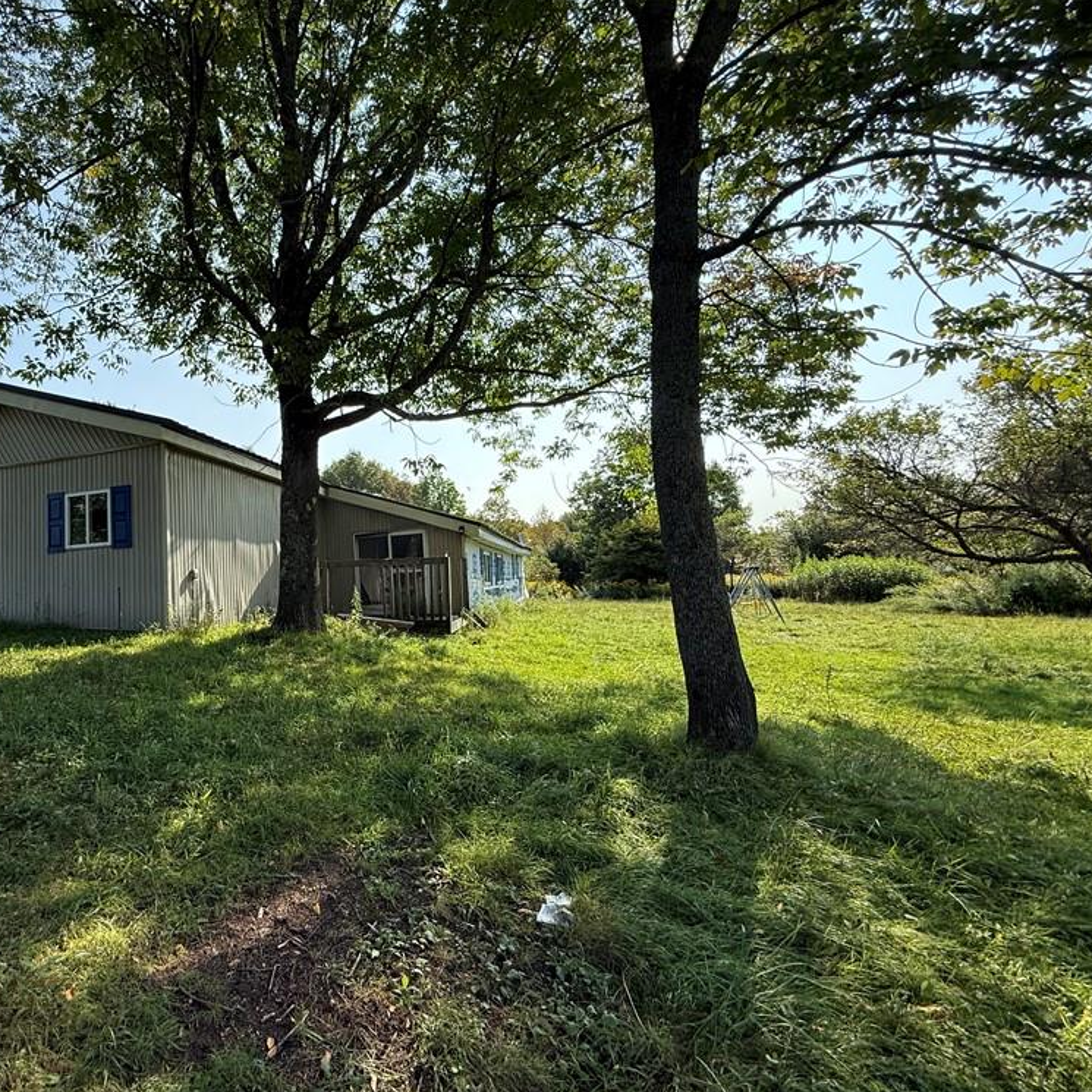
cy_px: 557
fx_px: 607
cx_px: 355
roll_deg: +2.6
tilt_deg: +4.5
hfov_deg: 80.9
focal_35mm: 17
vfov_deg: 84.0
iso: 64
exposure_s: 1/942
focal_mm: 2.22
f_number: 2.2
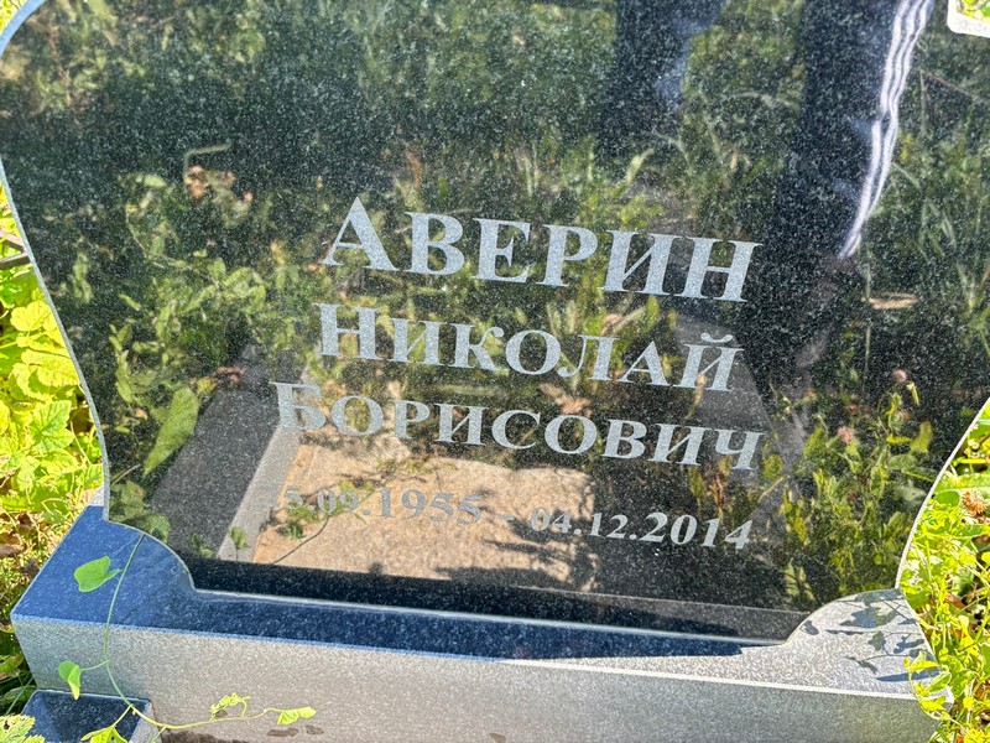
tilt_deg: -30.5
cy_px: 372
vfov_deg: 53.1
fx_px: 744
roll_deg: -6.4
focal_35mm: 26
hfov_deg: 67.3
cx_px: 495
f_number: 1.6
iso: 50
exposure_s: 1/217
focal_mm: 5.96
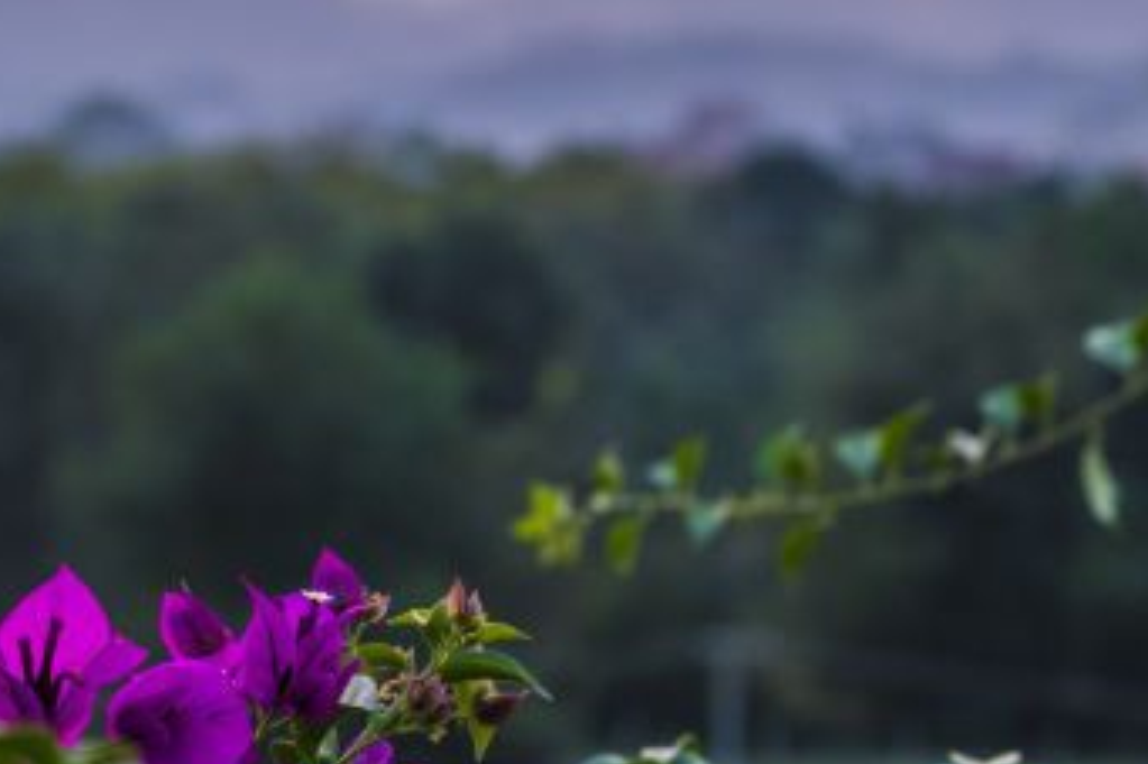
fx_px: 7936
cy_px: 136
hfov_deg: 8.3
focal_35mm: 249
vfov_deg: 5.5
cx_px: 192
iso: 320
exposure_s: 1/60
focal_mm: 70.5
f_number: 6.4
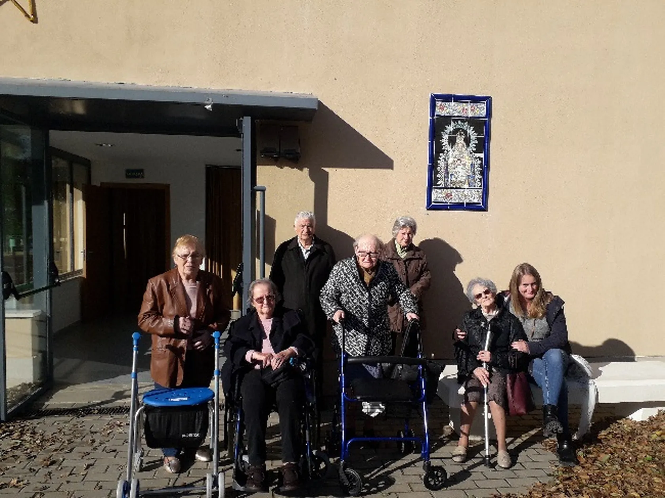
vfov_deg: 51.3
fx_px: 518
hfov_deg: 65.4
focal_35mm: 27
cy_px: 249
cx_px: 332
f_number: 1.9
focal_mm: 3.6
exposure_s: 1/2075
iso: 40
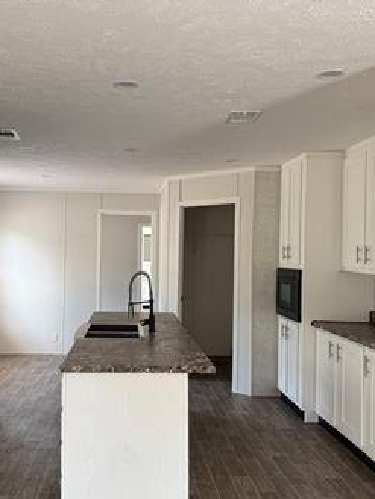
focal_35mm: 35
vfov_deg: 52.6
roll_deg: -0.3
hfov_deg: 40.4
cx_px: 135
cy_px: 258
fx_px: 505
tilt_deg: +0.0
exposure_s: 1/121
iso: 125
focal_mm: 6.76
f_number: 1.78
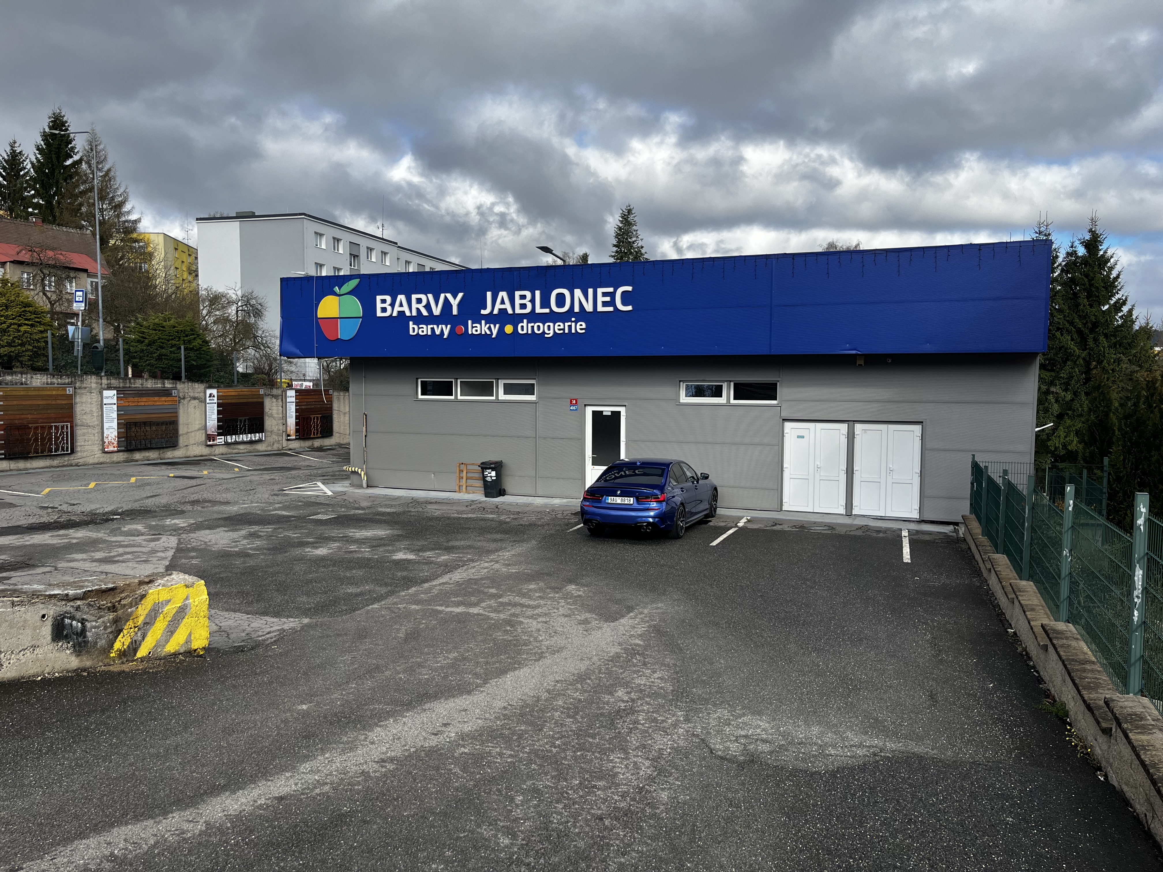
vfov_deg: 53.1
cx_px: 582
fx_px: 874
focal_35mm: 26
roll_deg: +0.0
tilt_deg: -4.1
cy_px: 436
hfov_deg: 67.3
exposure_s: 1/2410
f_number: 1.6
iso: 50
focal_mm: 5.1
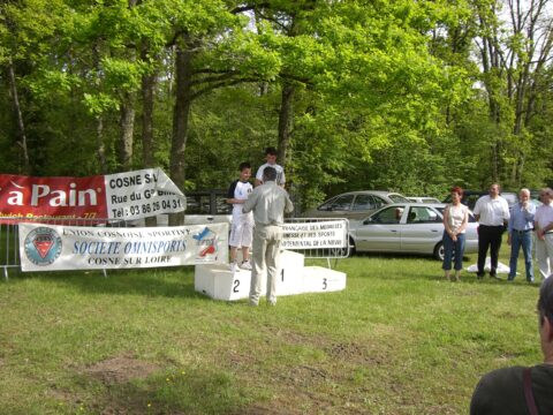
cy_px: 208
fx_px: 607
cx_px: 276
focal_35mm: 38
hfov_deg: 49.0
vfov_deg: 37.7
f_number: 4.3
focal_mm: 6.2
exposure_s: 1/250
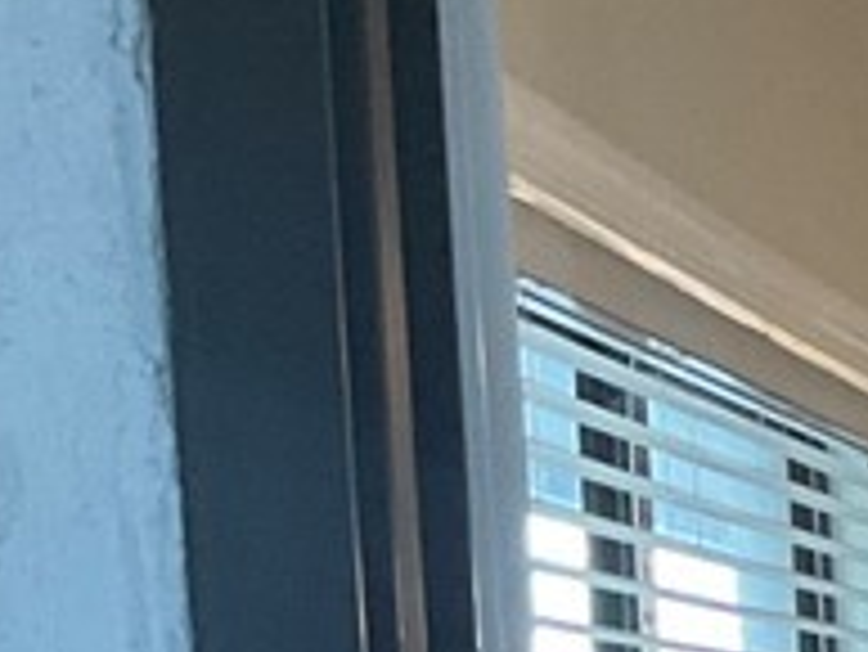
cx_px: 1902
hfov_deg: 11.2
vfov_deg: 8.9
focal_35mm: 154
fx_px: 3864
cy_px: 1475
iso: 125
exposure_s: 1/60
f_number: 1.8
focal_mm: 3
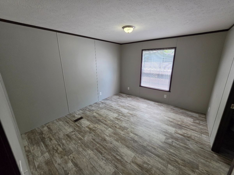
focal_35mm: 13
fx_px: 88
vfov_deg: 89.9
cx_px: 117
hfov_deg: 106.2
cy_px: 88
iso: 160
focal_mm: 2.2
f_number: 1.9
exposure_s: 1/120
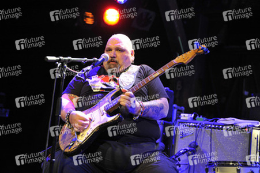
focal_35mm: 68
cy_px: 86
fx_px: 491
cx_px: 130
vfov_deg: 20.0
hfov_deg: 29.7
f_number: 2.8
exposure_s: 1/160
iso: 1600
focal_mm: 68
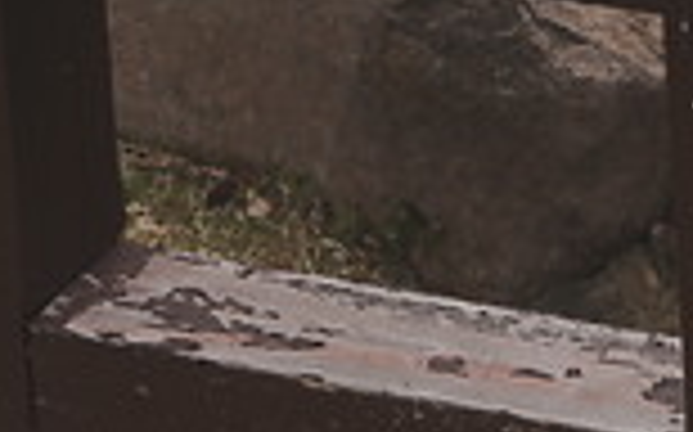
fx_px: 2925
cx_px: 972
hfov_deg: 12.9
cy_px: -720
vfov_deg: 7.7
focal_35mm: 155
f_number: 4
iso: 100
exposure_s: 1/250
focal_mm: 30
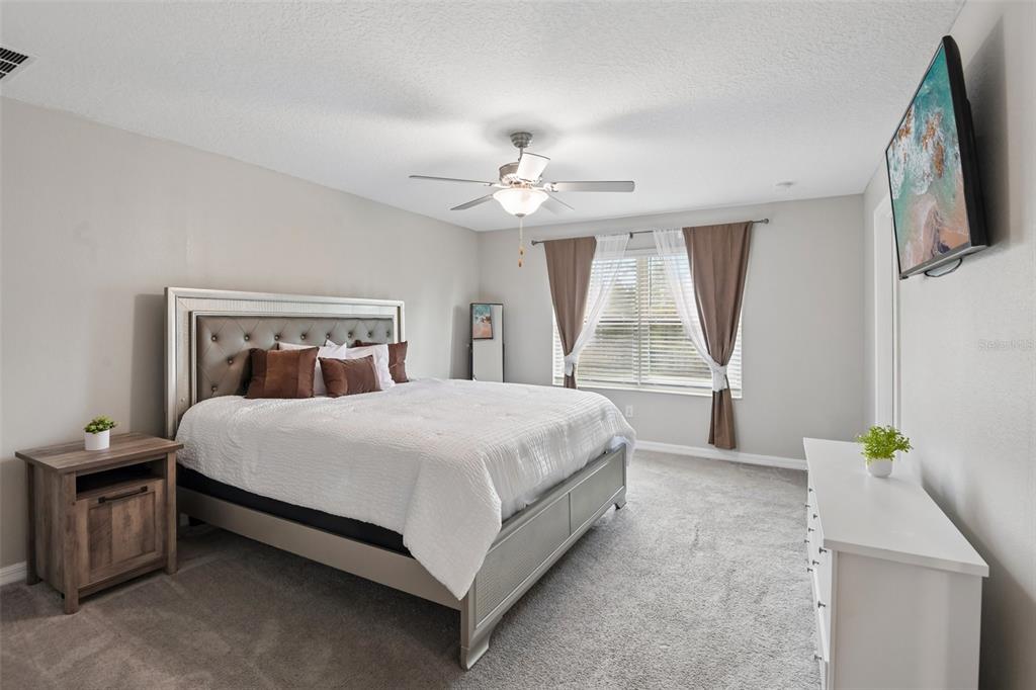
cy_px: 345
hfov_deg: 96.8
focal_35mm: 16
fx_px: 460
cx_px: 518
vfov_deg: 73.7
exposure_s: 1/13
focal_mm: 16
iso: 400
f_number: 7.1
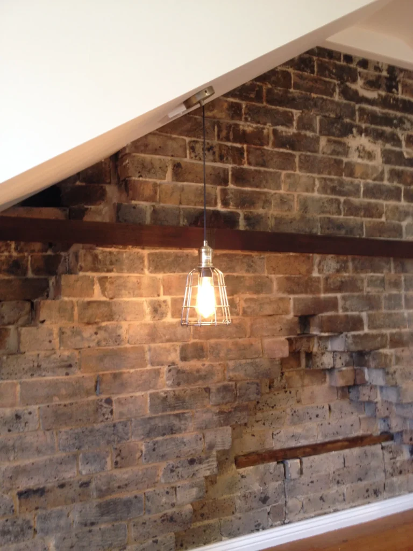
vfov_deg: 52.6
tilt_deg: +0.0
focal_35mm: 35
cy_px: 276
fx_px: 557
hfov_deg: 40.7
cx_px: 206
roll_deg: +1.2
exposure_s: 1/20
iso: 64
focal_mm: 4.28
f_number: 2.4
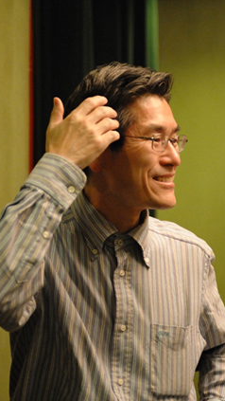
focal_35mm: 111
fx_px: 1177
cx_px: 144
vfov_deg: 19.3
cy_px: 201
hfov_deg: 10.9
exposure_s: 1/200
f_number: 2.8
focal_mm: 70
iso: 6400
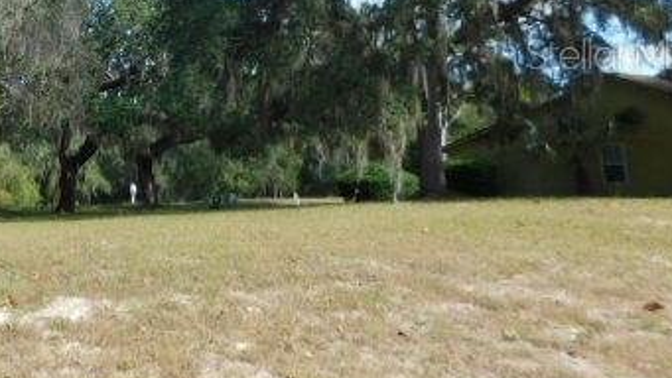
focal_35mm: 47
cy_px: 53
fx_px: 838
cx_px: 81
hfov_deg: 40.7
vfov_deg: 24.8
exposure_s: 1/800
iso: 125
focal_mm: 4
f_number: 3
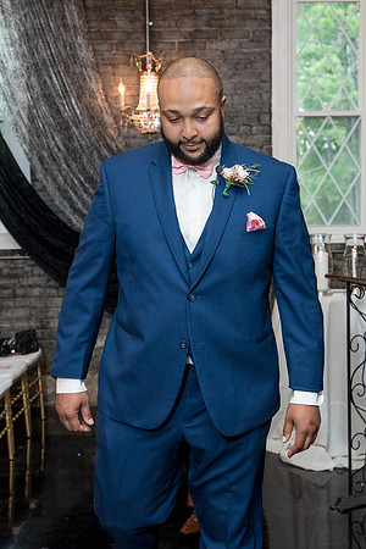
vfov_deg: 38.1
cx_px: 219
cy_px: 273
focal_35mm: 52
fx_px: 794
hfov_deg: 25.9
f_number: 4
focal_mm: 34
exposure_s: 1/200
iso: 2000
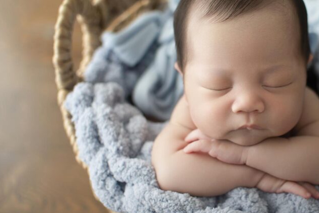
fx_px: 532
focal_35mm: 60
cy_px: 109
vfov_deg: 22.6
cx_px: 240
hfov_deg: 32.7
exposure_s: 1/200
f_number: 2.5
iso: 320
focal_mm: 35
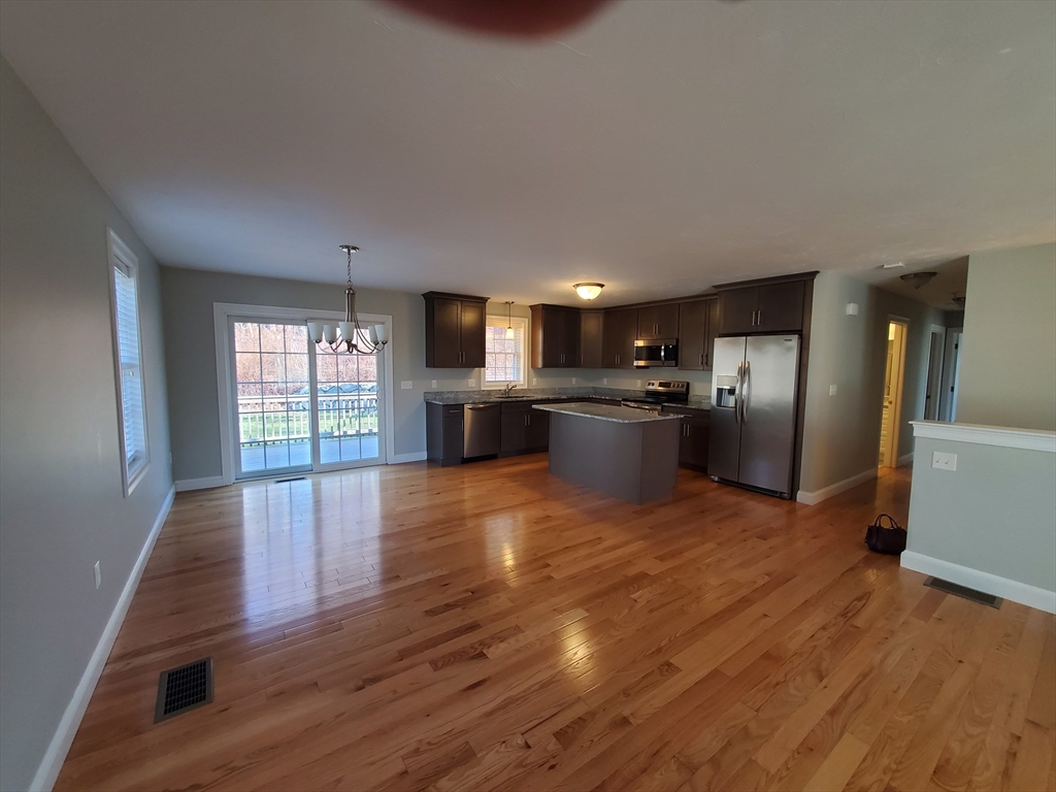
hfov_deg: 106.2
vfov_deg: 89.9
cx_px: 528
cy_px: 396
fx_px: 397
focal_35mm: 13
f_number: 2.2
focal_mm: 1.8
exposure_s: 1/60
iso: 200
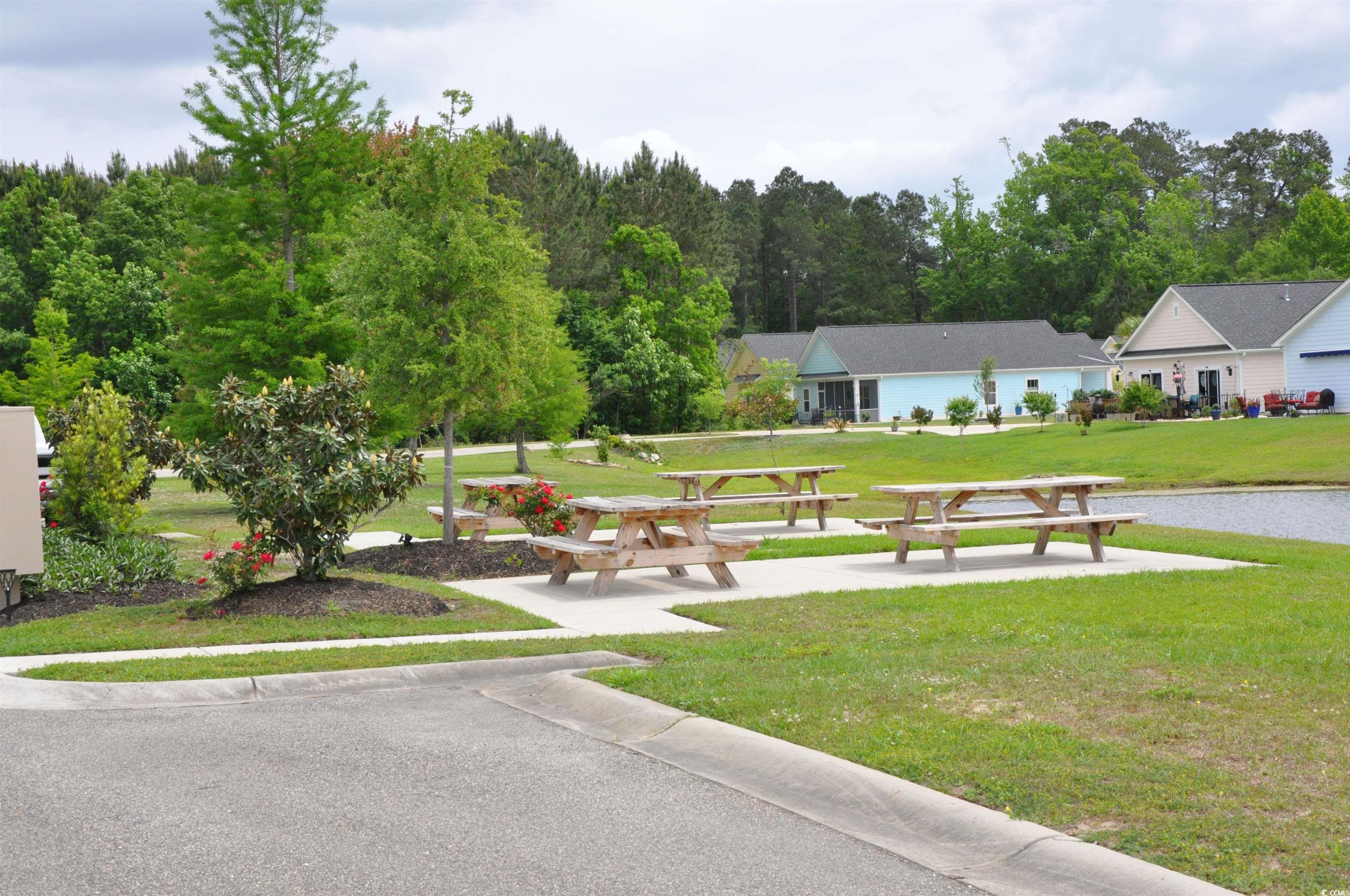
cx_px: 675
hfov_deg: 35.1
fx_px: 2135
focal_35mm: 57
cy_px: 448
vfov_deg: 23.7
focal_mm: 38
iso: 1000
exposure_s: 1/800
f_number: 14
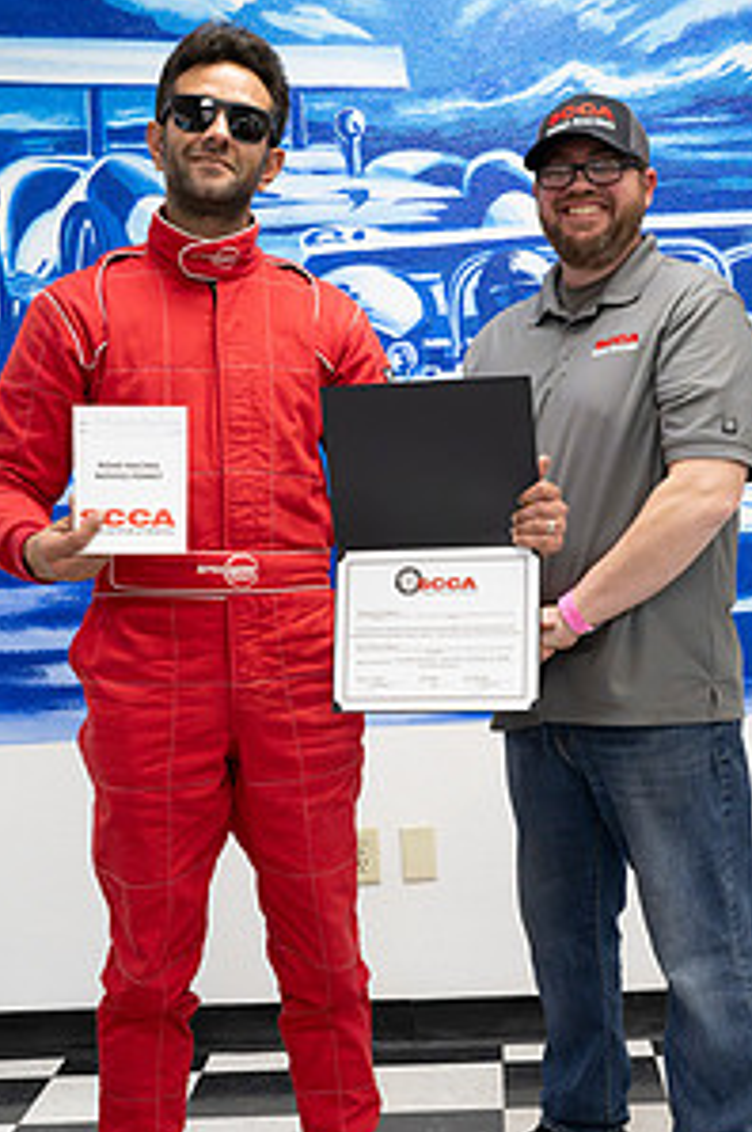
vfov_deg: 32.3
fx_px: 1947
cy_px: 699
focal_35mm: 62
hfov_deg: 21.9
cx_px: 410
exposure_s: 1/250
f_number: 7.1
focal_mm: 41
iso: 10000
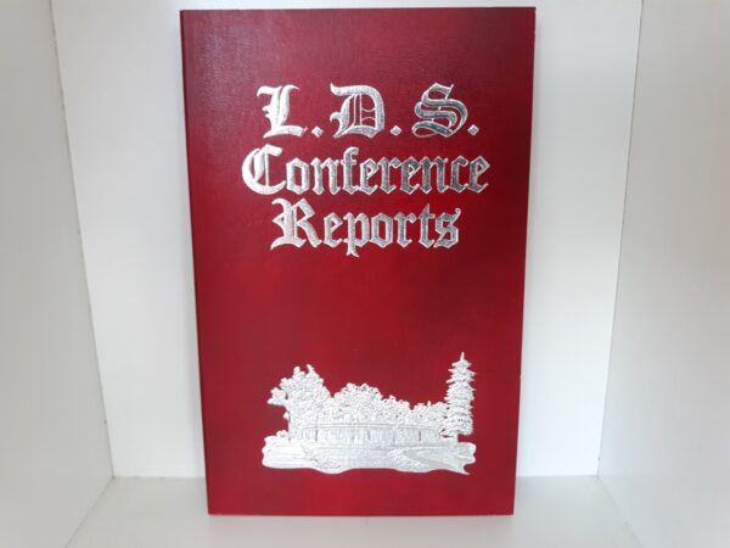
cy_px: 274
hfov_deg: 63.4
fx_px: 590
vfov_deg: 49.7
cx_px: 365
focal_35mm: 28
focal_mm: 3.7
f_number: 1.7
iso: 100
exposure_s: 1/40
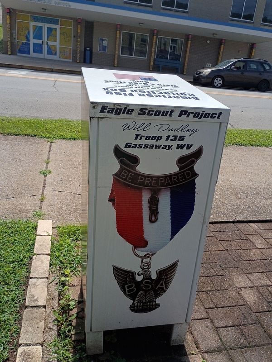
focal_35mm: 29
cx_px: 136
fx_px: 304
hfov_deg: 48.2
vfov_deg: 61.7
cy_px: 181
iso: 101
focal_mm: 4.27
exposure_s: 1/1634
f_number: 1.8
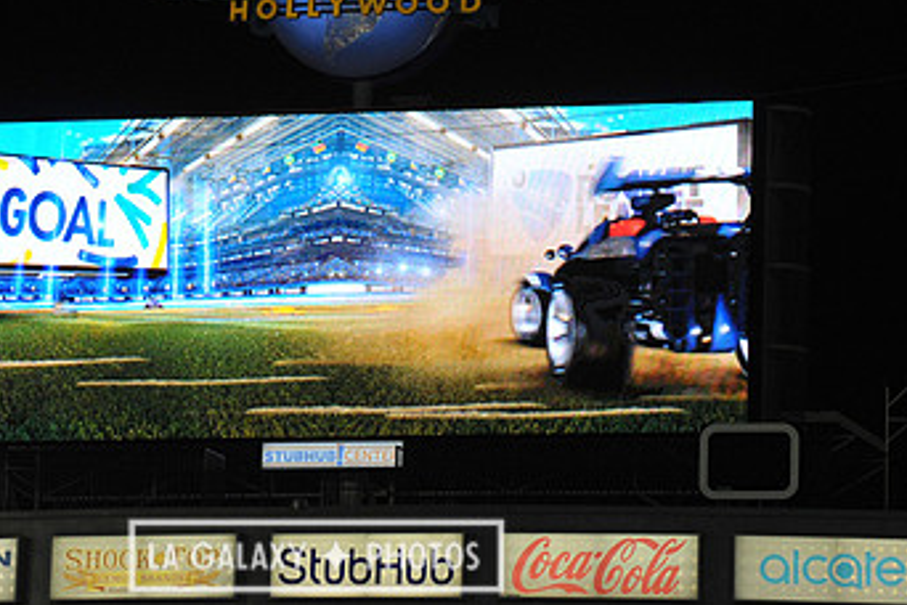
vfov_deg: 5.1
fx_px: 6827
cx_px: 316
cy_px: 157
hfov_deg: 7.6
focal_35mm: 271
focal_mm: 160
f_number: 9
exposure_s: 1/320
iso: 1600
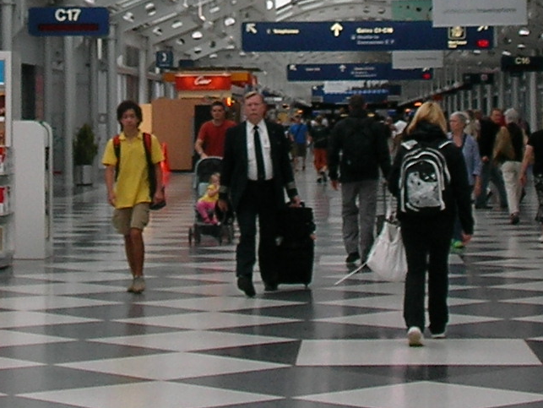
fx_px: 2119
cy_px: -152
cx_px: 172
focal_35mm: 135
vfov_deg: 10.7
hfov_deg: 14.6
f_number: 3.5
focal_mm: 5.8
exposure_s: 1/92.1
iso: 50
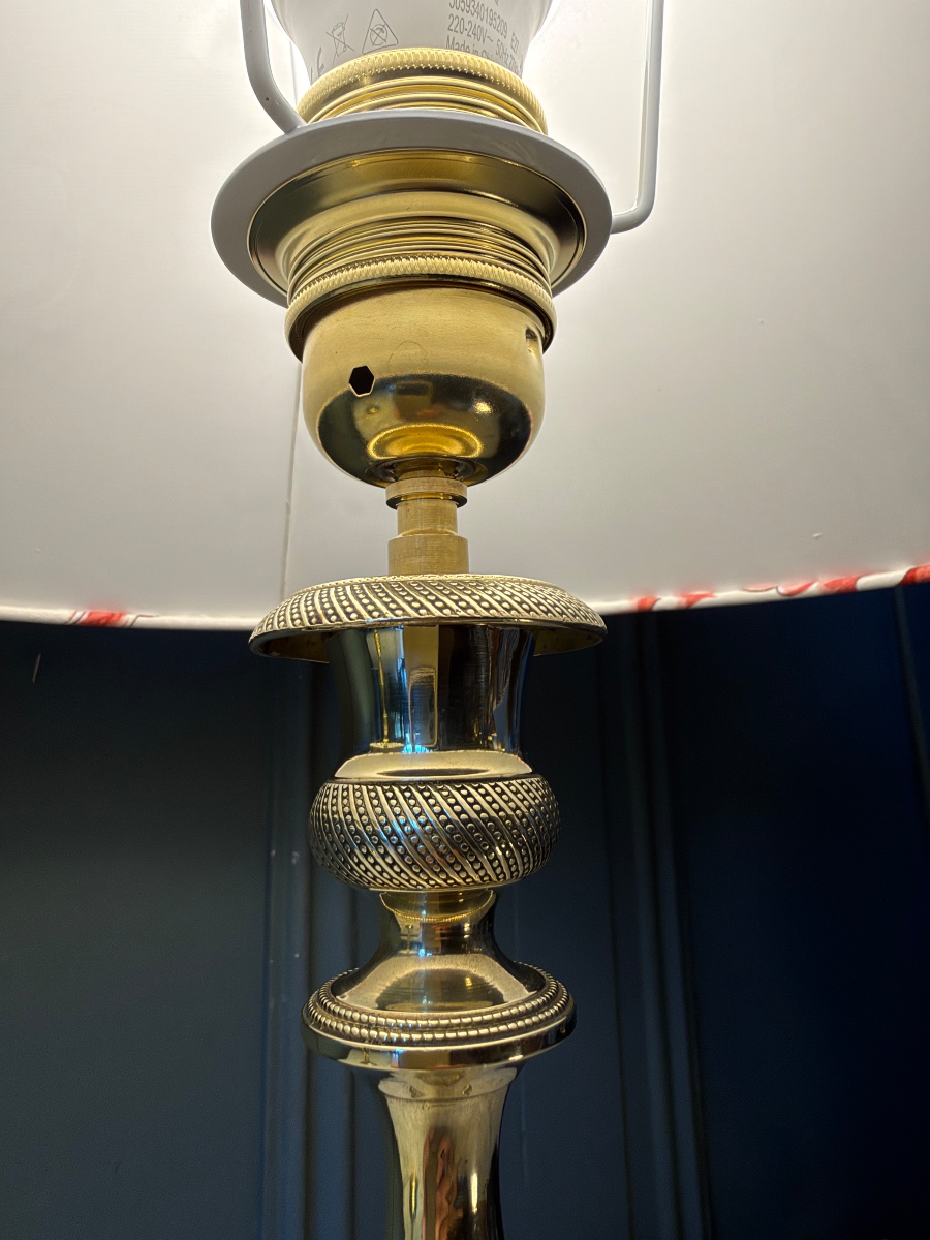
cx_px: 465
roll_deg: +0.9
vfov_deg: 69.4
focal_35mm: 25
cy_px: 620
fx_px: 896
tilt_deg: +13.1
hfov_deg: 54.9
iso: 32
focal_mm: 2.22
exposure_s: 1/100
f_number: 2.2
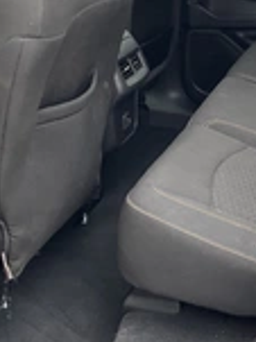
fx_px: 760
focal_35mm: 77
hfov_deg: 19.0
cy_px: 48
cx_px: 199
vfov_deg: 24.8
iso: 32
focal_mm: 3
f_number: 1.8
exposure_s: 1/172
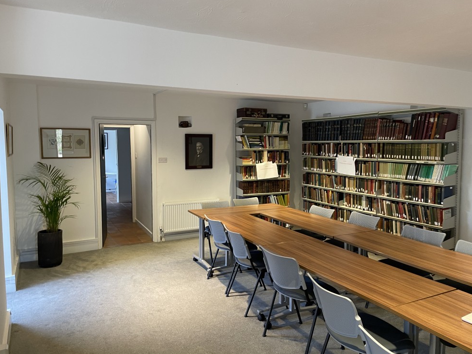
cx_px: 235
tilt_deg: -5.0
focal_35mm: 27
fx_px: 368
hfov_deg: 65.3
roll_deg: +0.6
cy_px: 172
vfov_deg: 51.4
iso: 125
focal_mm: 4.2
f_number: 1.6
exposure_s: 1/50
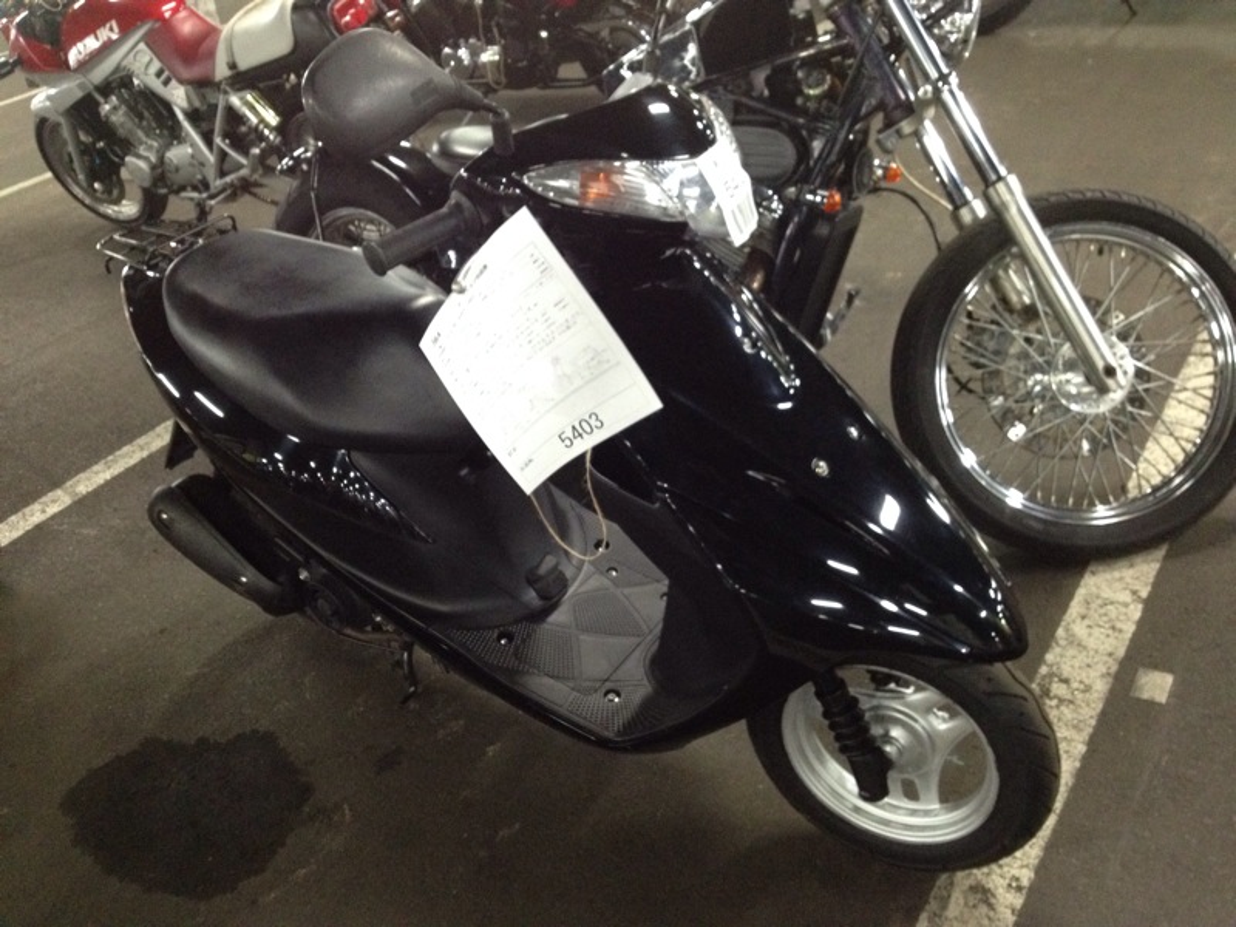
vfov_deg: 40.7
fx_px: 1250
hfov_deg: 52.6
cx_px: 618
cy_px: 464
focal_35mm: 35
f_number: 2.4
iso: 400
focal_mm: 4.28
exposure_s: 1/20
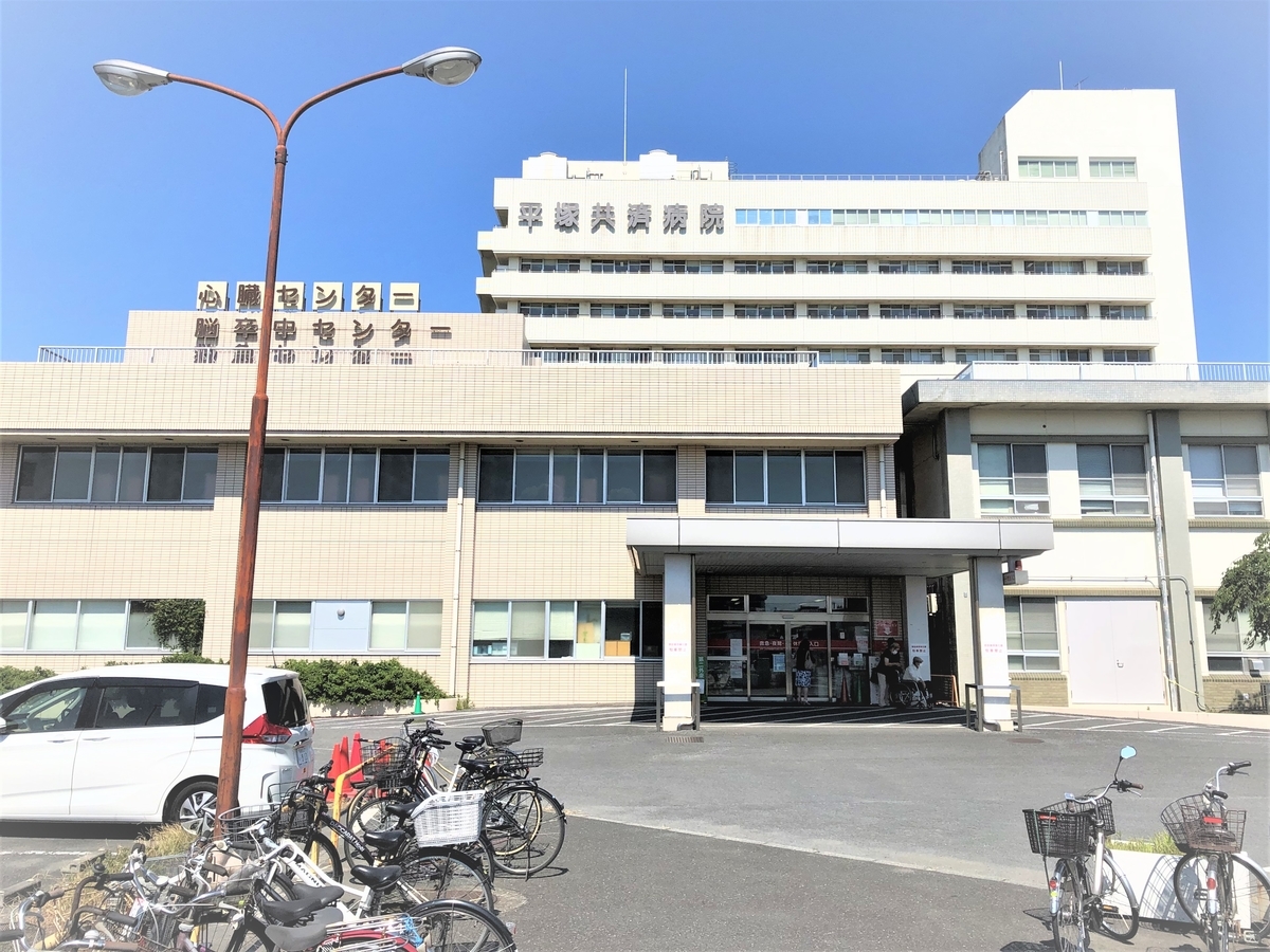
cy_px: 476
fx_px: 1027
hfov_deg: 63.4
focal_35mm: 28
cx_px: 635
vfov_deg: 49.7
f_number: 1.8
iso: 20
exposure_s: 1/3436
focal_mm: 3.99
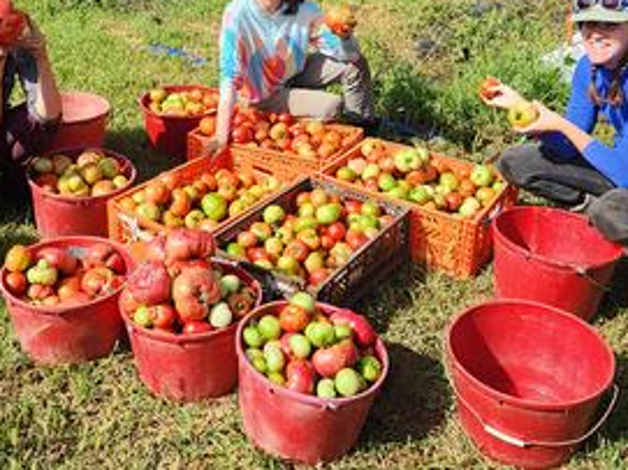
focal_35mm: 34
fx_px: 617
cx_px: 262
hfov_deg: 53.7
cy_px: 127
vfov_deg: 40.8
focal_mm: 5.4
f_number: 1.8
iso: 20
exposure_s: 1/1232
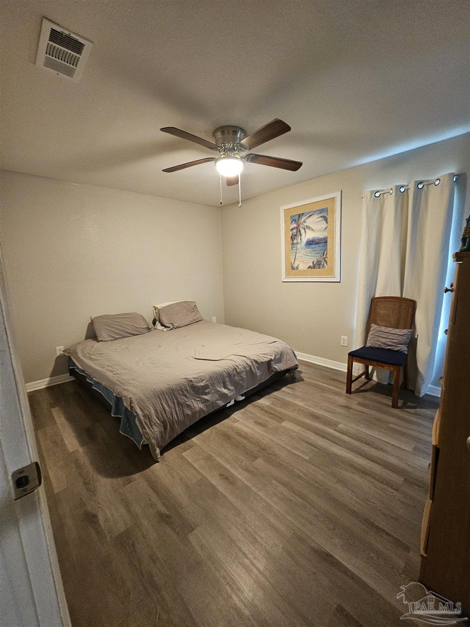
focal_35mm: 13
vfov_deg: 106.2
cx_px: 235
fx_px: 235
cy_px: 314
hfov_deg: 89.9
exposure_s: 1/30
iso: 640
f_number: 2.2
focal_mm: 2.2
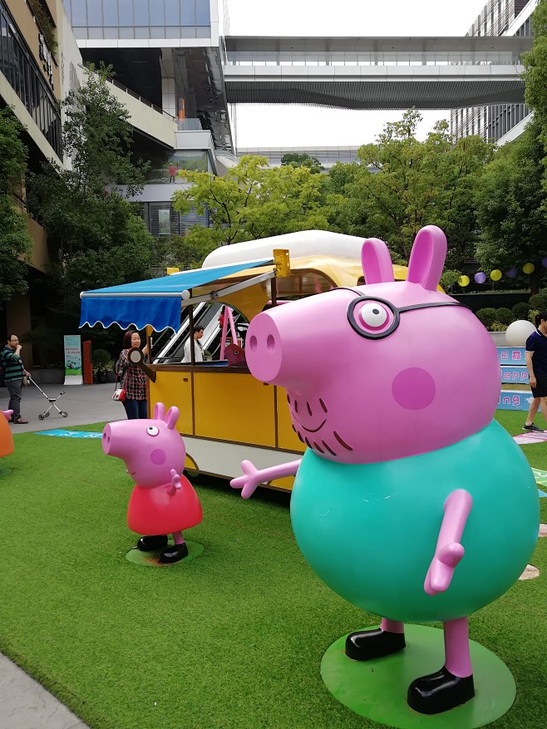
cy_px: 364
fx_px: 569
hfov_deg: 51.4
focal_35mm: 27
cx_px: 274
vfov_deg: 65.3
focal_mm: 3.83
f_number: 1.8
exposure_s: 1/398
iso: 50
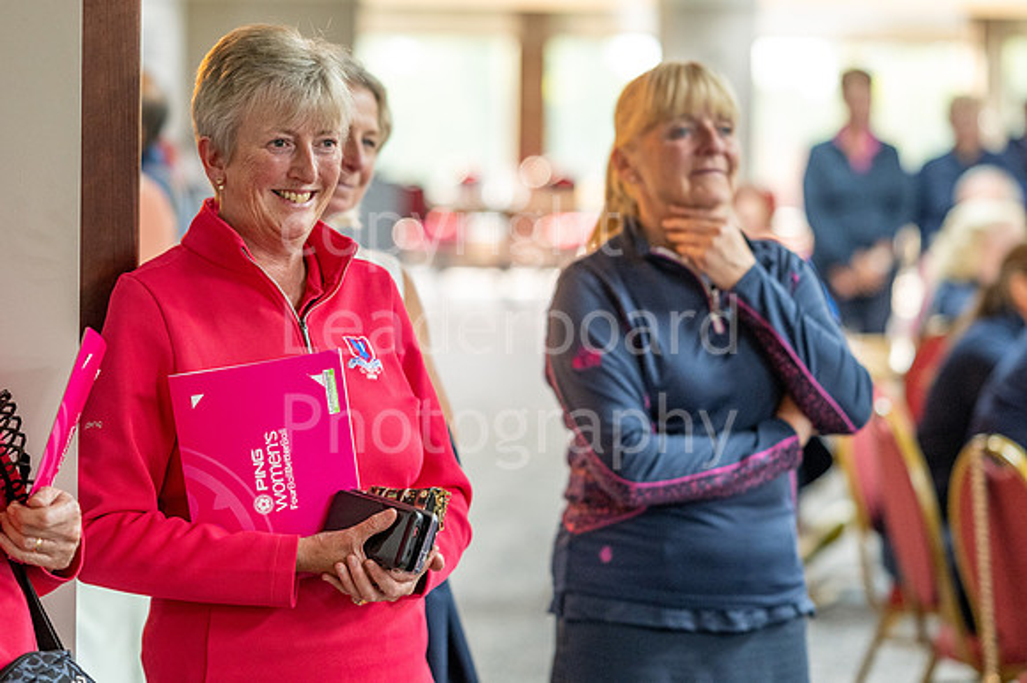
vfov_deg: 10.1
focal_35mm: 136
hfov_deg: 15.1
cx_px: 479
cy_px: 319
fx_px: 3864
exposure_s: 1/160
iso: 500
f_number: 2
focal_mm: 85
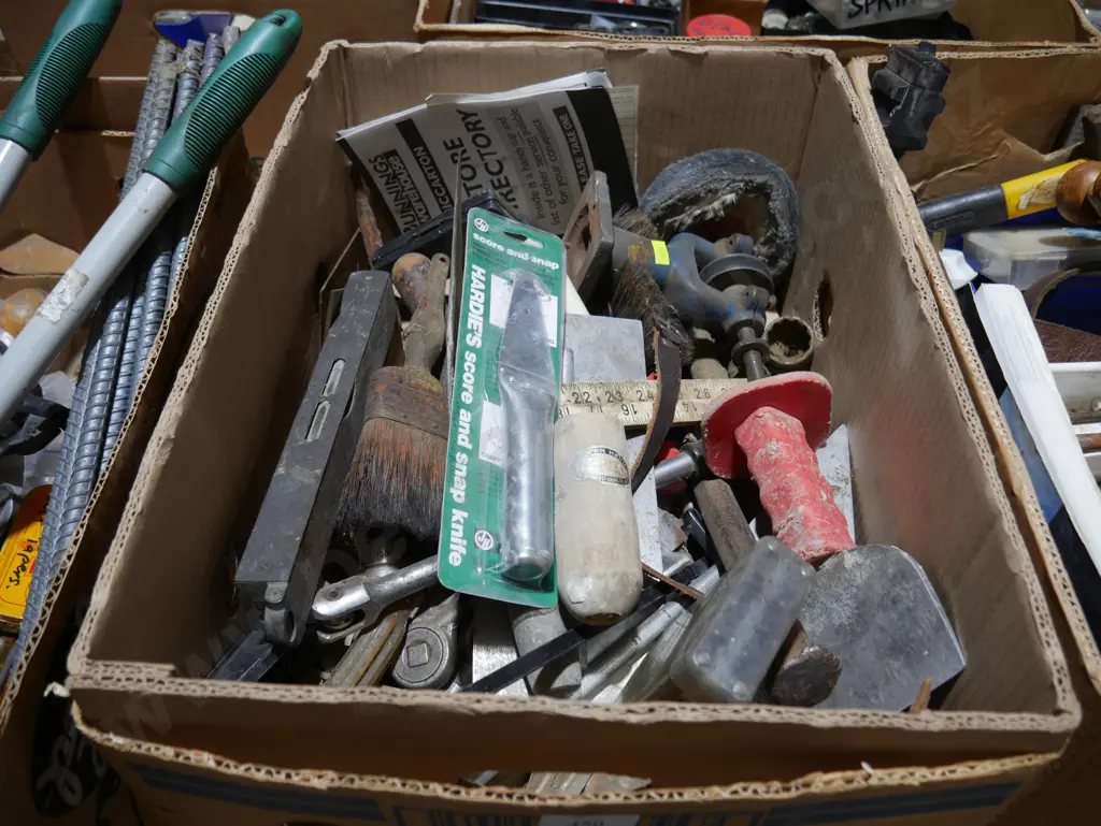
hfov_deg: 63.4
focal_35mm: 28
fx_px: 891
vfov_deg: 49.8
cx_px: 550
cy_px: 413
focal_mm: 14
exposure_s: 1/60
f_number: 3.5
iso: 250
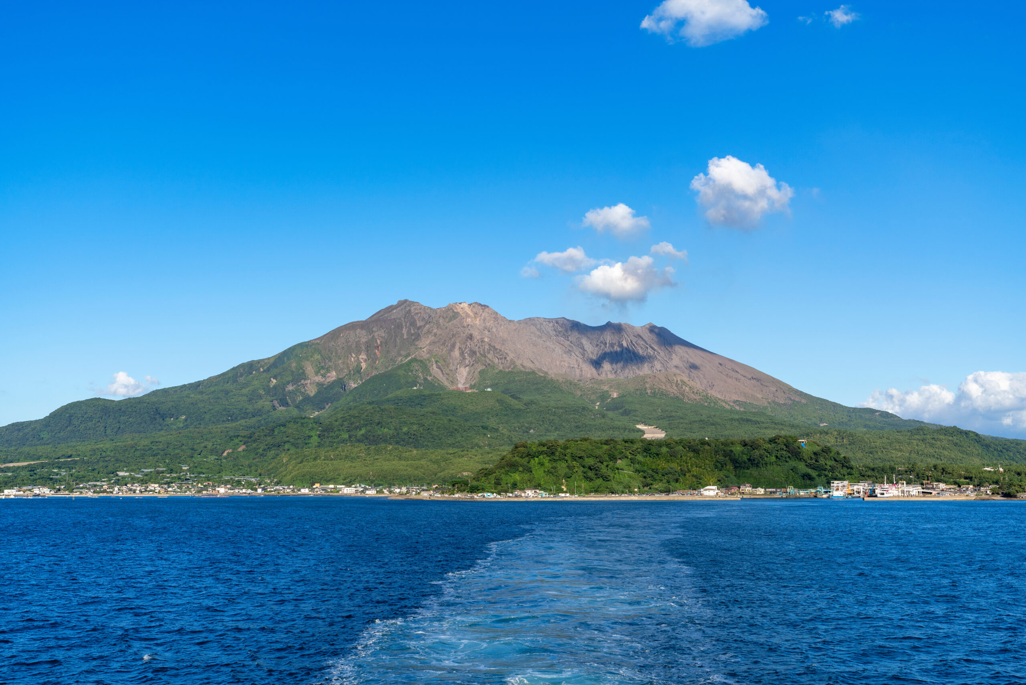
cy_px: 342
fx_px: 1083
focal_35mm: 38
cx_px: 513
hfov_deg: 50.7
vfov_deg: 35.1
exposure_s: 1/250
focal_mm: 38
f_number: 8
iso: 100
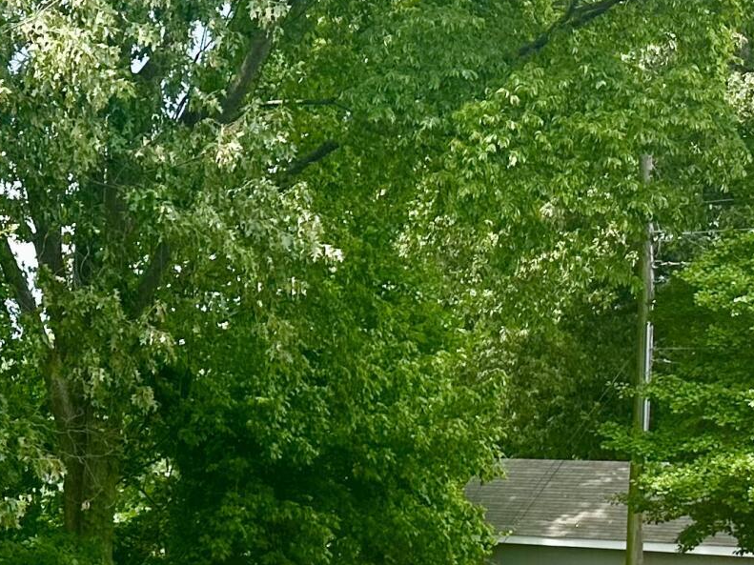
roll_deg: -1.3
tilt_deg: +0.8
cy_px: 434
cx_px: -383
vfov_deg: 16.1
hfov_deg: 18.9
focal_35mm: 91
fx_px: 1982
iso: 80
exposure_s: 1/1144
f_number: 1.78
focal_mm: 6.86
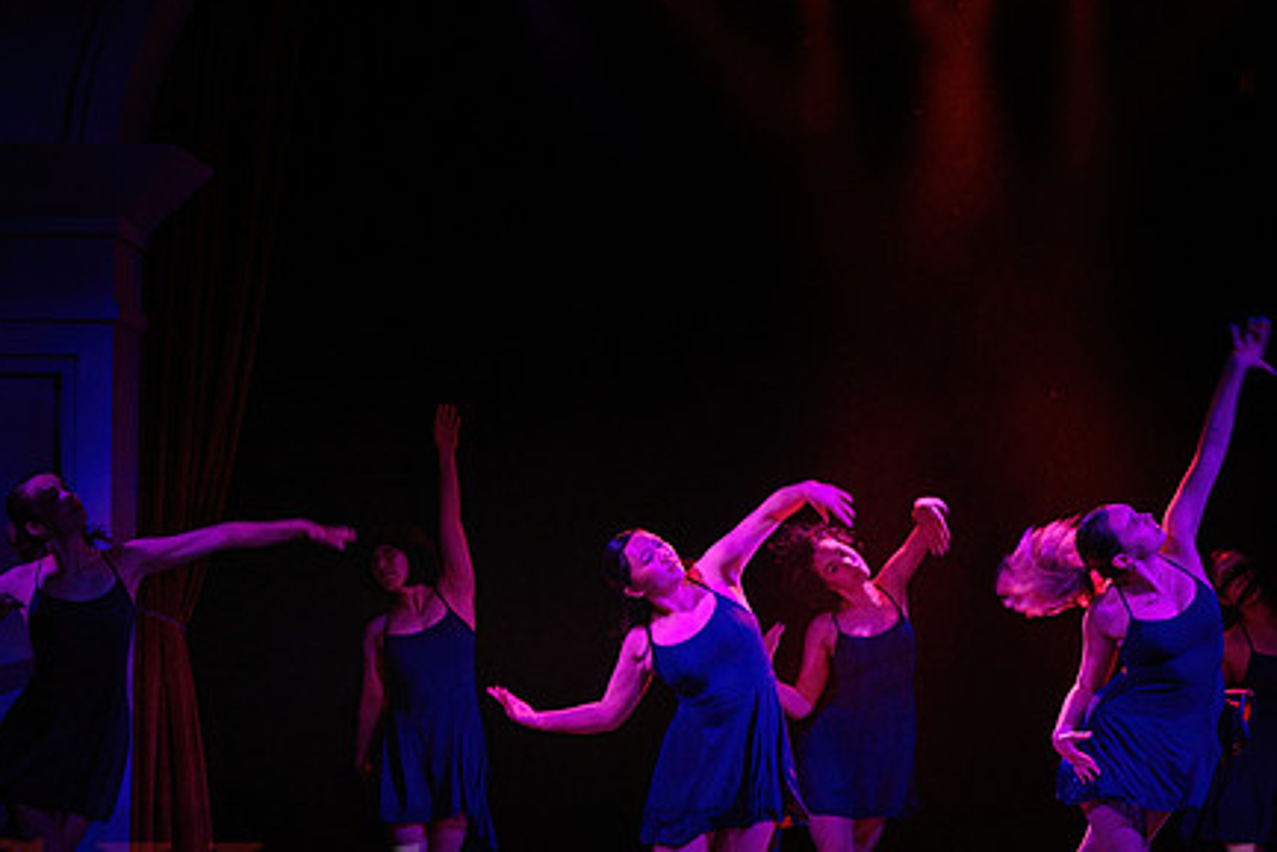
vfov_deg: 9.3
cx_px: 859
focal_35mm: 147
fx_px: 5216
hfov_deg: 13.9
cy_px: 466
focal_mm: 100
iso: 1600
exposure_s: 1/200
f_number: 2.8
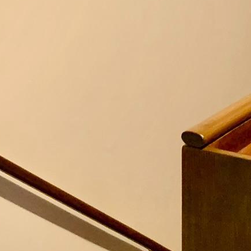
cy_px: 29
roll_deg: -1.6
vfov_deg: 15.9
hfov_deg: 15.5
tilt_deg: -13.4
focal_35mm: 108
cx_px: 305
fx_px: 886
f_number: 1.8
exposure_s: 1/60
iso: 320
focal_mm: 4.25
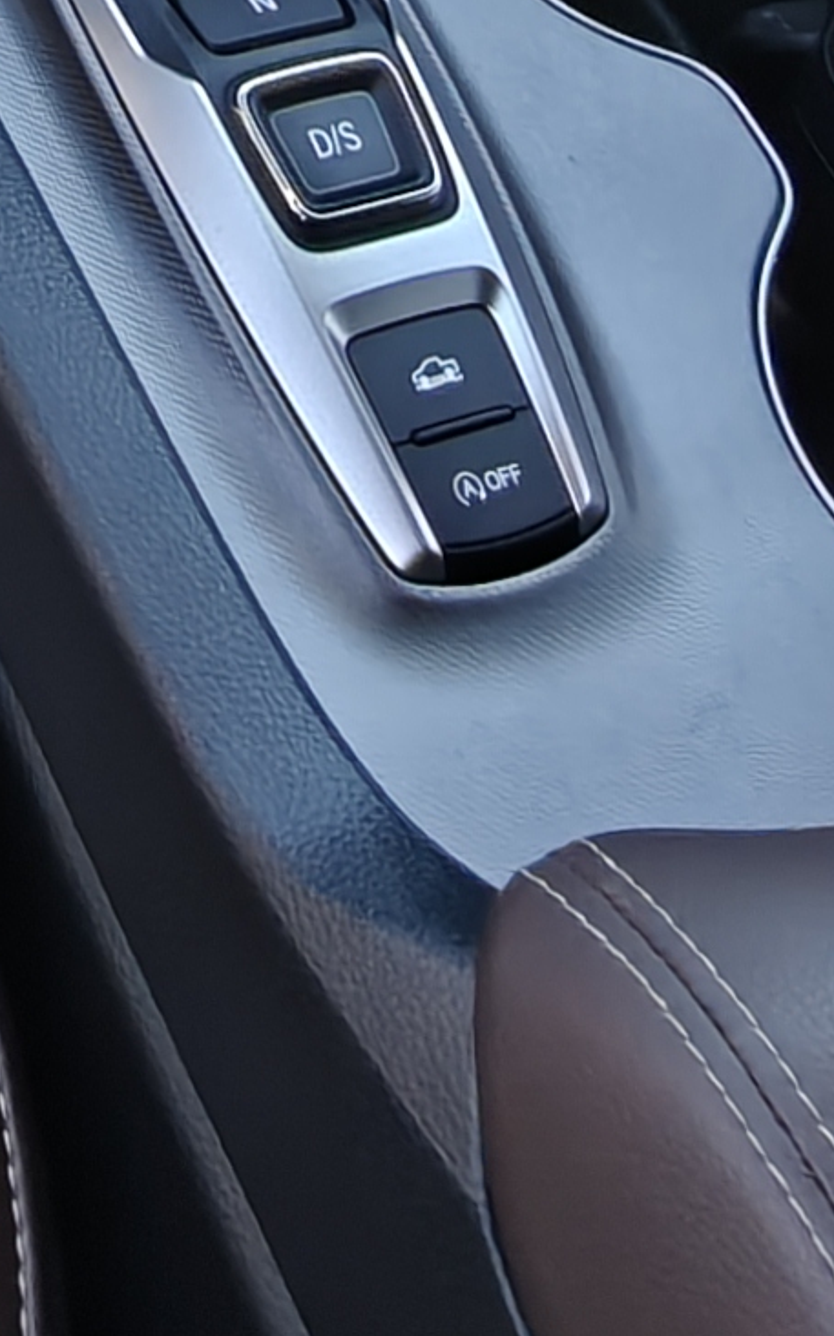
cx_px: -232
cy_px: -1467
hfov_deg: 14.1
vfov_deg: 16.5
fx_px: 3239
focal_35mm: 89
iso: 500
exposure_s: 1/100
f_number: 2
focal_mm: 2.3
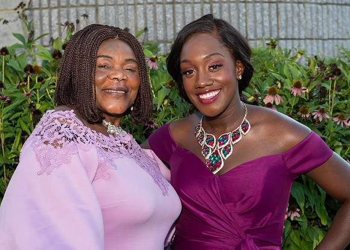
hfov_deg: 21.5
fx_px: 922
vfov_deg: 15.4
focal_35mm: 93
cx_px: 184
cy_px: 120
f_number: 5.6
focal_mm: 55
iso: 250
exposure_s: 1/250
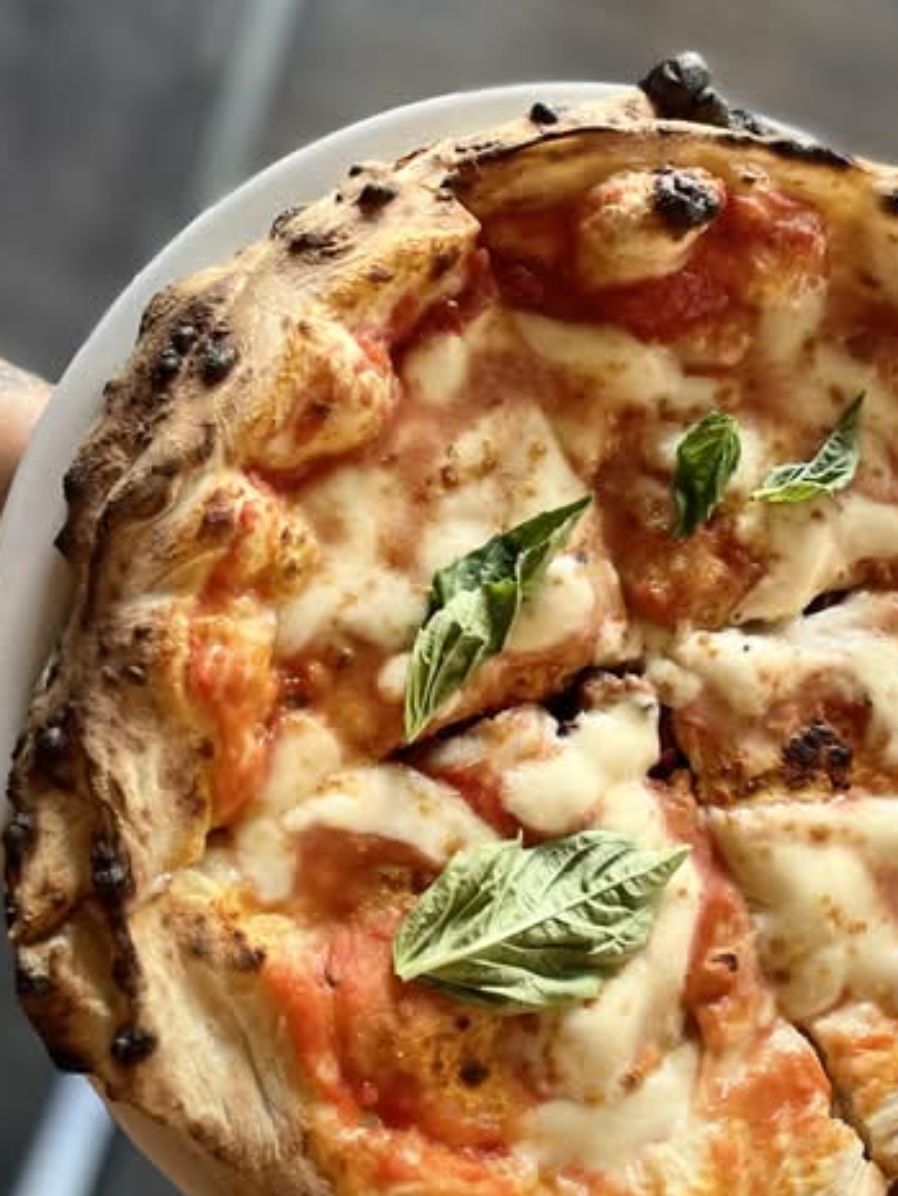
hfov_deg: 34.8
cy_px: 539
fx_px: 1417
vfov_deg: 45.7
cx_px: 612
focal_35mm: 41
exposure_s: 1/60
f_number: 1.6
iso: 250
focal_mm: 4.2
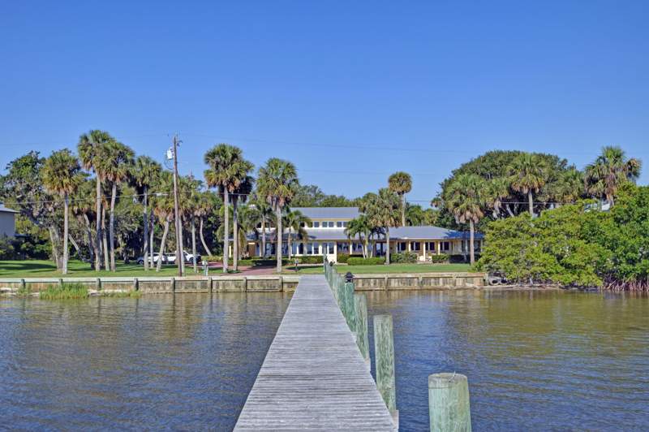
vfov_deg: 36.8
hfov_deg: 53.2
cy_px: 216
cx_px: 324
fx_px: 648
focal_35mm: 36
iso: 200
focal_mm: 24
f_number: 8
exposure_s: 1/800
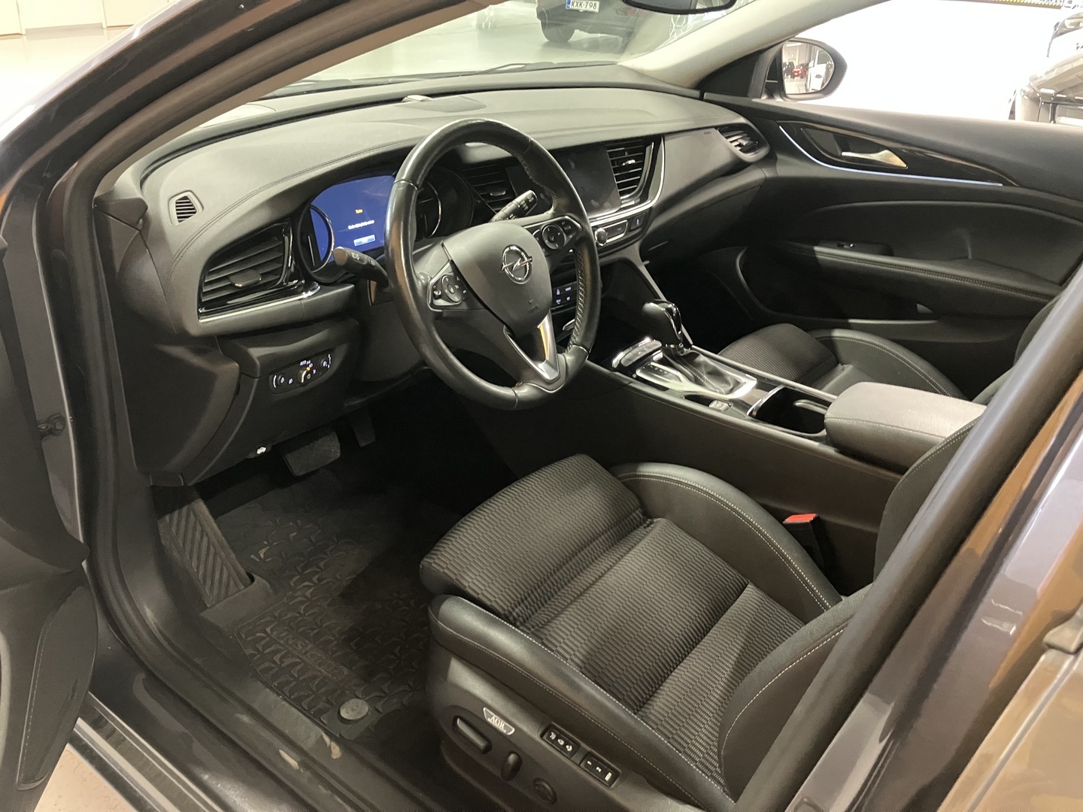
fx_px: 876
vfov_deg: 49.7
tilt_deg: -26.3
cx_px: 542
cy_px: 406
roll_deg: -2.5
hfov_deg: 63.4
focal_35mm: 28
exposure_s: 1/29
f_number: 1.8
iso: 640
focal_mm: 3.99
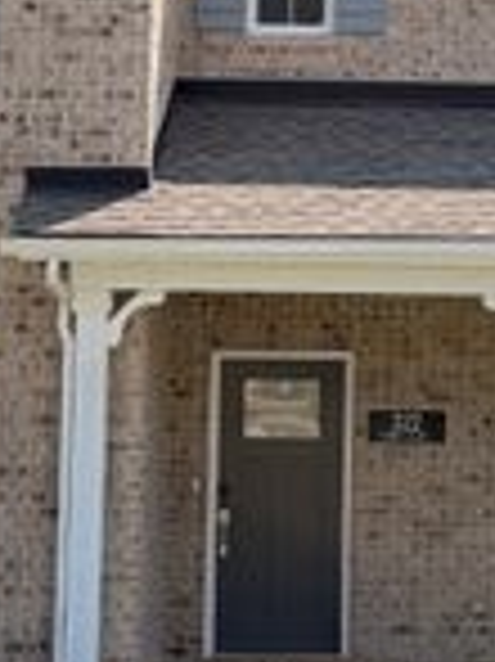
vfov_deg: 17.9
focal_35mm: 109
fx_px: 2081
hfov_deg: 13.5
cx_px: 414
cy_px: 137
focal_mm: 6.76
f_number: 1.78
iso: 100
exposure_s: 1/2525
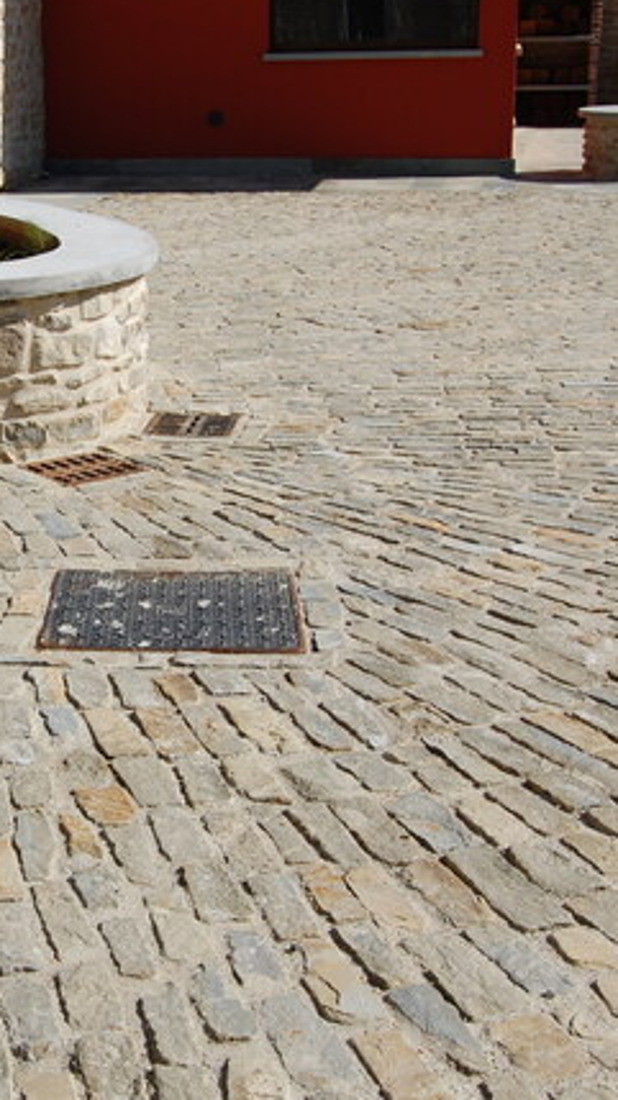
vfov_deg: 37.9
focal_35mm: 55
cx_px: -33
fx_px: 1604
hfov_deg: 20.9
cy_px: 523
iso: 200
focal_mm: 20
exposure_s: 1/400
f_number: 10
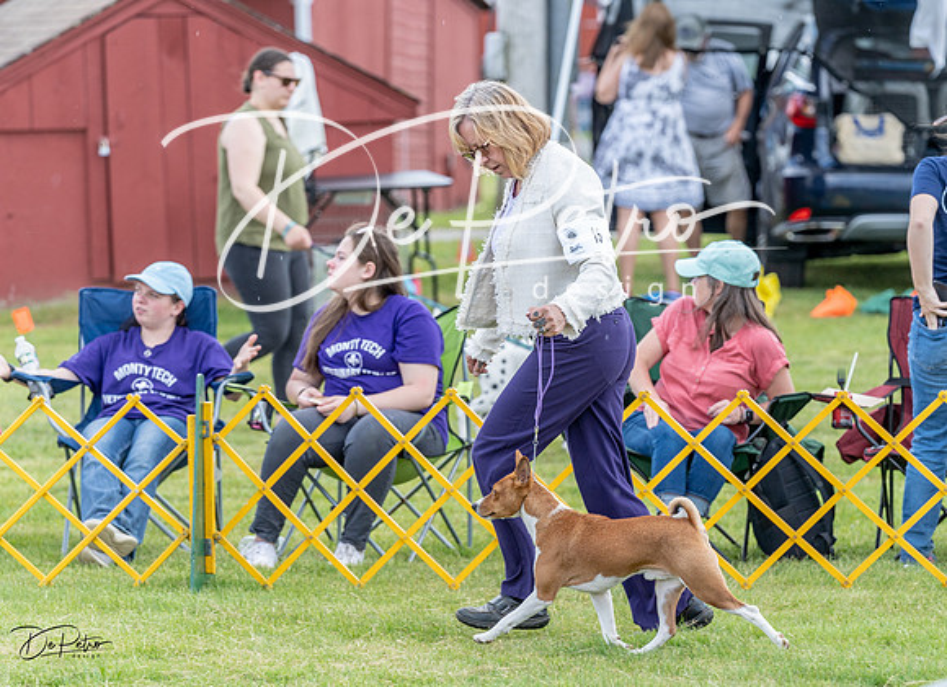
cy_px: 389
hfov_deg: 9.6
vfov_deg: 7.0
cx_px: 537
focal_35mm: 208
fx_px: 5634
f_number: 4
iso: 400
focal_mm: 170
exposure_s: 1/640
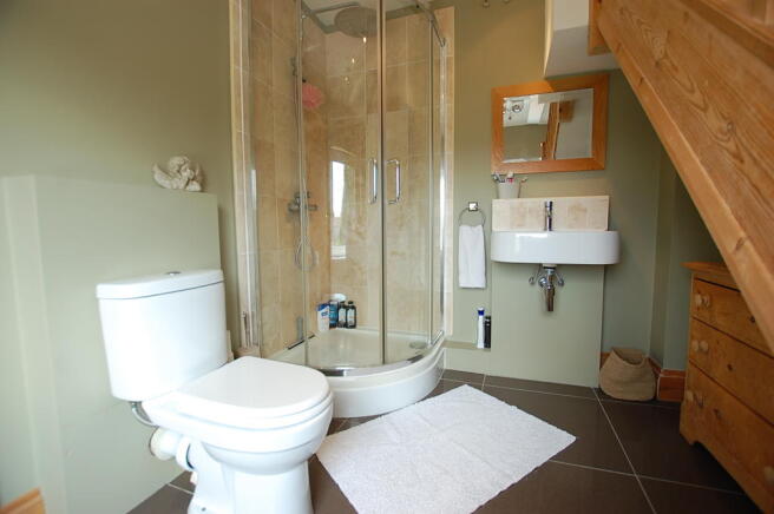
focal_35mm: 15
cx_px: 387
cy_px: 257
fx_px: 322
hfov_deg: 100.4
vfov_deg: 77.2
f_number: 4
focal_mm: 10
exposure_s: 1/60
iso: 200
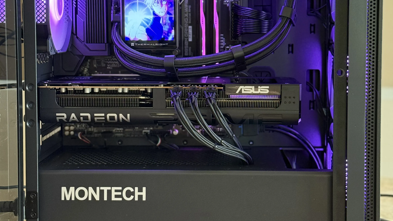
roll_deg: -0.1
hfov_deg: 30.2
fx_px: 729
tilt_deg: -3.6
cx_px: 197
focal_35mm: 70
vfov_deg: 17.2
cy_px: 79
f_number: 1.78
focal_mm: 6.76
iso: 320
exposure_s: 1/40
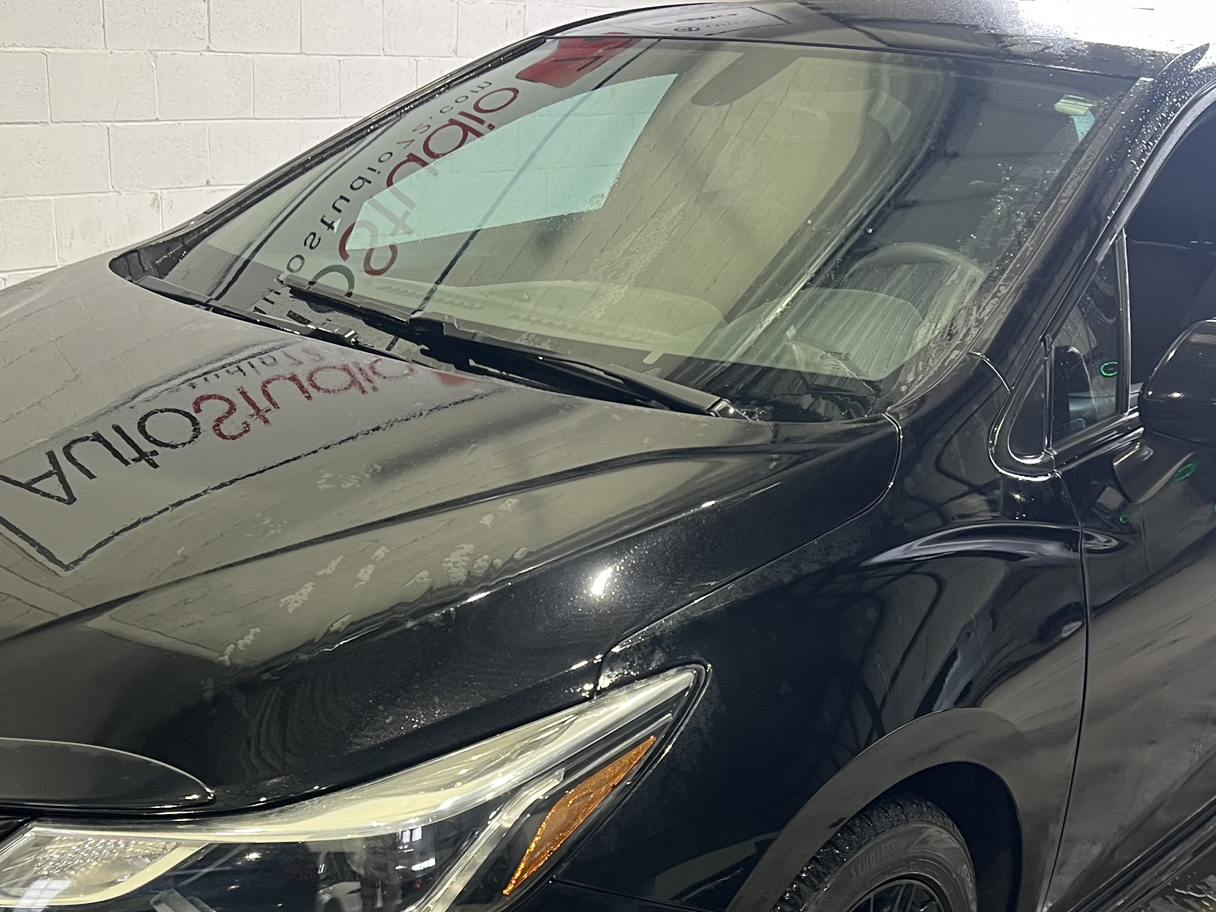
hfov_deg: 40.4
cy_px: 685
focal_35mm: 47
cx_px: 556
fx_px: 1651
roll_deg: -2.6
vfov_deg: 30.4
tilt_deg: -20.2
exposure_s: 1/60
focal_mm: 5.7
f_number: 1.5
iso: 80
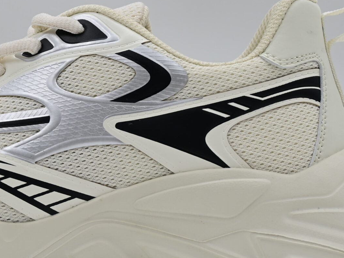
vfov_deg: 13.5
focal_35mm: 110
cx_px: 90
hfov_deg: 17.9
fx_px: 1089
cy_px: 101
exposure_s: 1/40
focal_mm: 31.5
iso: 100
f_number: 5.6
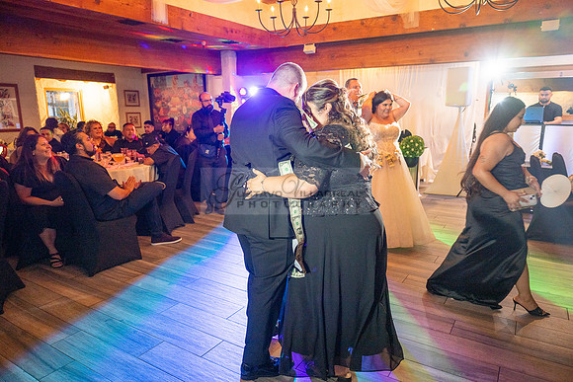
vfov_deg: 51.3
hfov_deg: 71.5
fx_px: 398
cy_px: 191
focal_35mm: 25
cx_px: 286
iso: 1000
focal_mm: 25
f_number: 2.8
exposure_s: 1/125
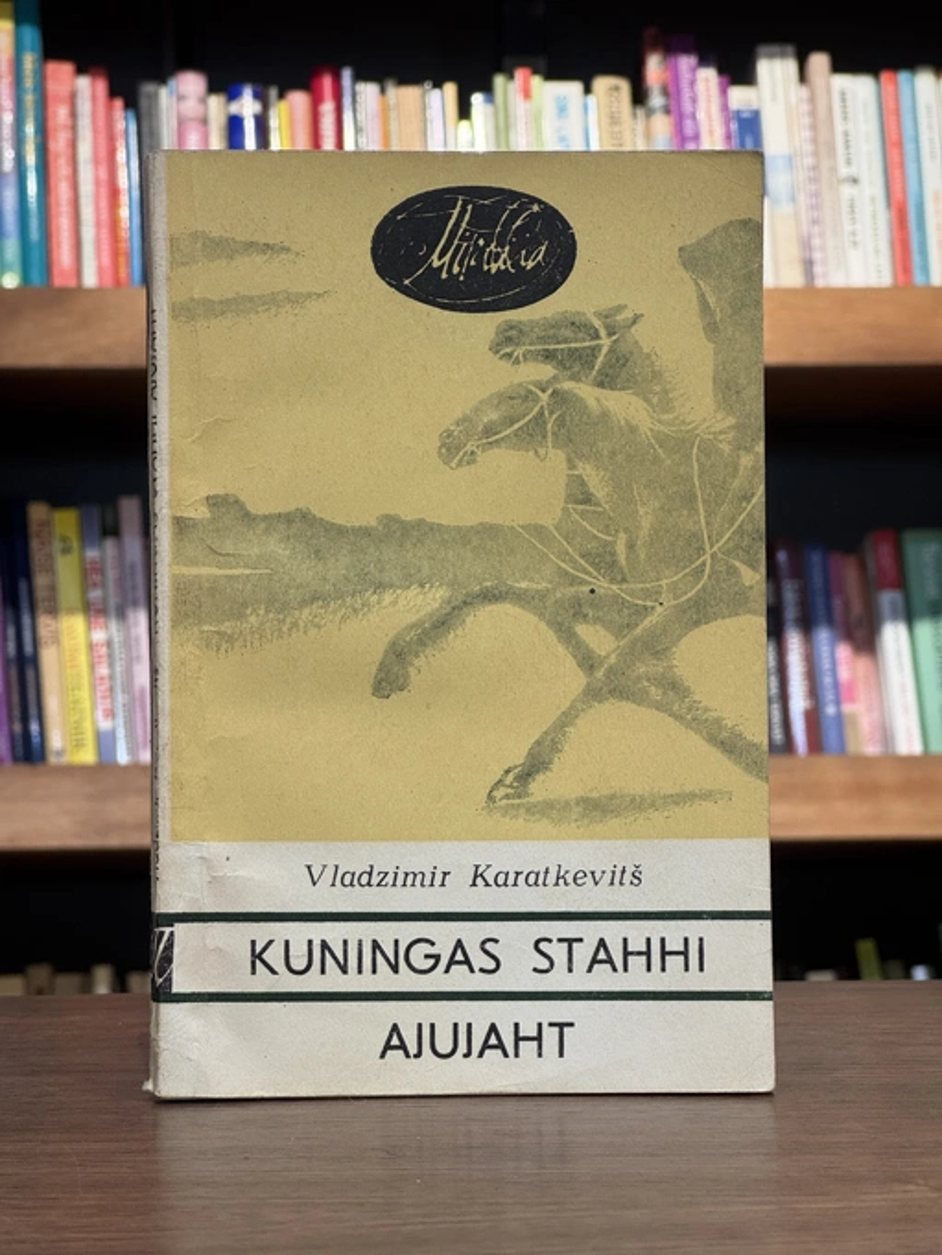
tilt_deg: +0.2
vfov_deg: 25.3
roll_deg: -0.1
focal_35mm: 77
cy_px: 628
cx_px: 471
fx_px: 2793
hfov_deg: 19.1
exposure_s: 1/99
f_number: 2.8
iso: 160
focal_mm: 9
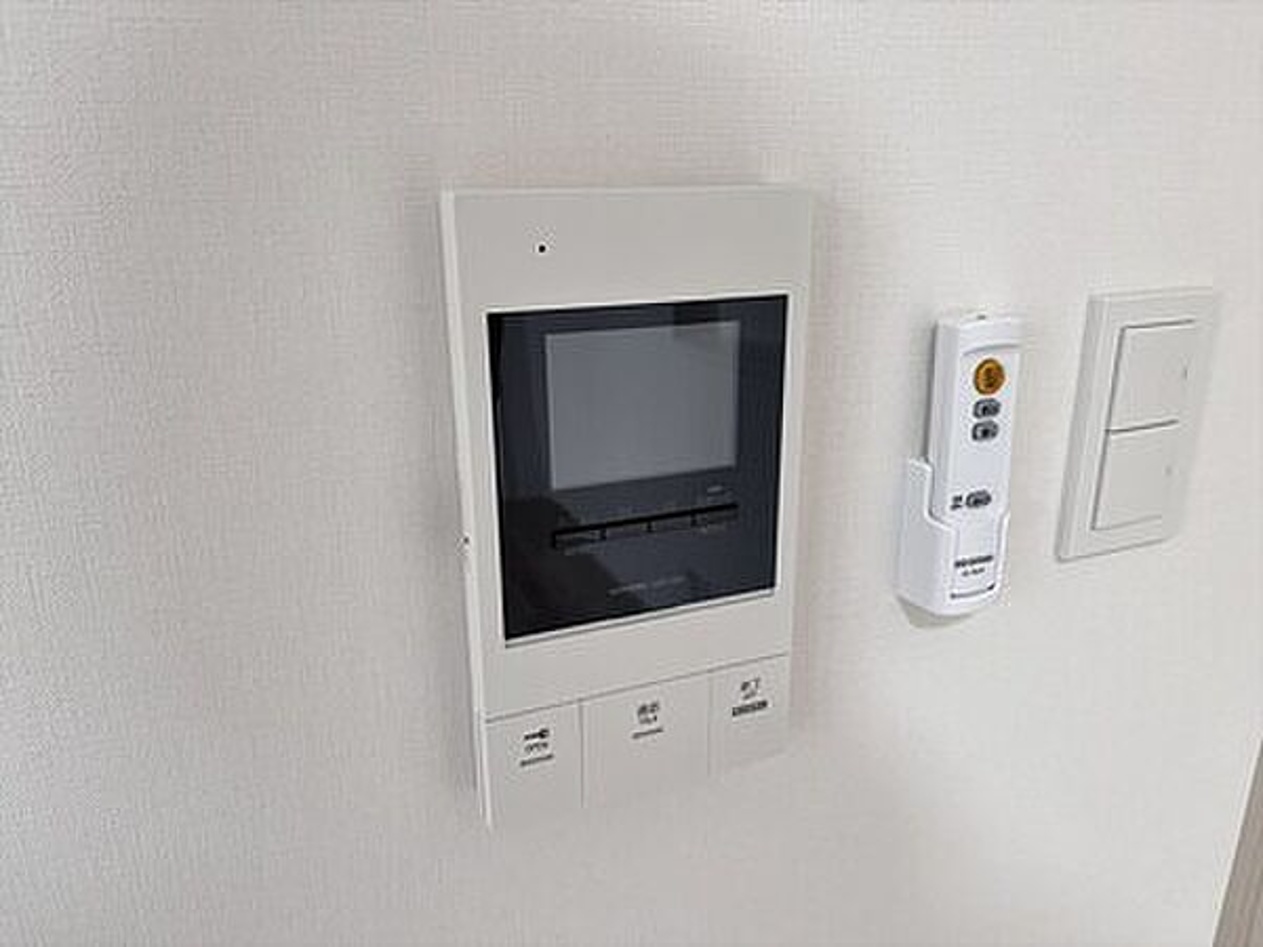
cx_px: 632
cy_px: 474
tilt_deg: -17.7
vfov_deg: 53.1
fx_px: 949
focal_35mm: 26
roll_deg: +0.4
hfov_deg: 67.3
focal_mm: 5.1
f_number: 1.6
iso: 80
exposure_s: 1/100
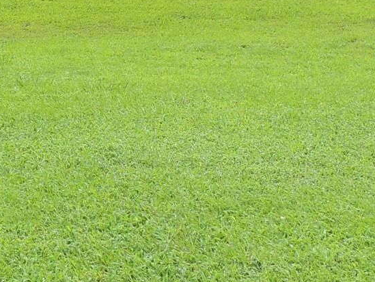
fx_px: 1333
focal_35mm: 123
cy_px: -117
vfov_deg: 11.6
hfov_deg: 15.8
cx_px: 15
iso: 100
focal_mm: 5.8
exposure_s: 1/500
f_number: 3.2
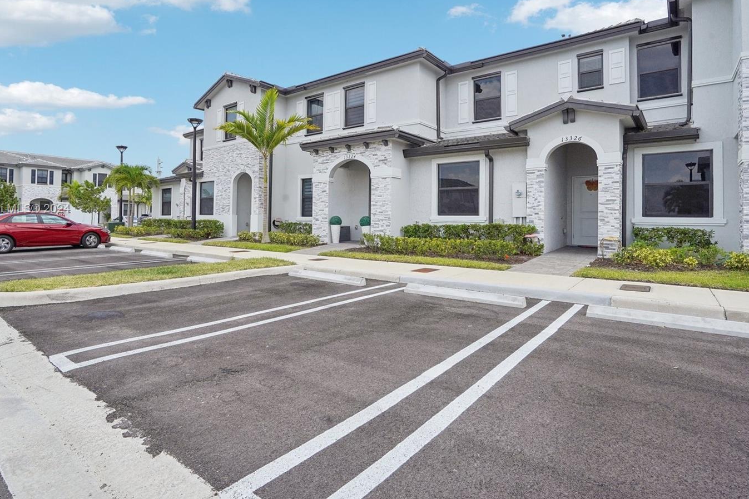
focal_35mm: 19
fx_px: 395
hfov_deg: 86.6
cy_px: 209
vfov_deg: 64.2
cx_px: 337
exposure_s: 1/800
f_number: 10
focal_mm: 16
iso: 400
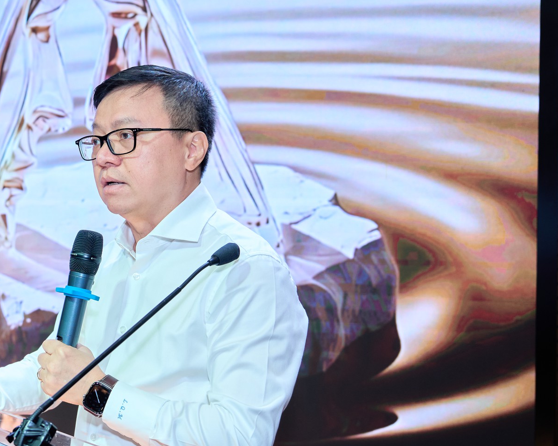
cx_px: 2
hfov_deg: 28.6
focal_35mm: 62
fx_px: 1024
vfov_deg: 24.6
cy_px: 226
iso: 500
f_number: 3.2
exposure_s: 1/160
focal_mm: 31
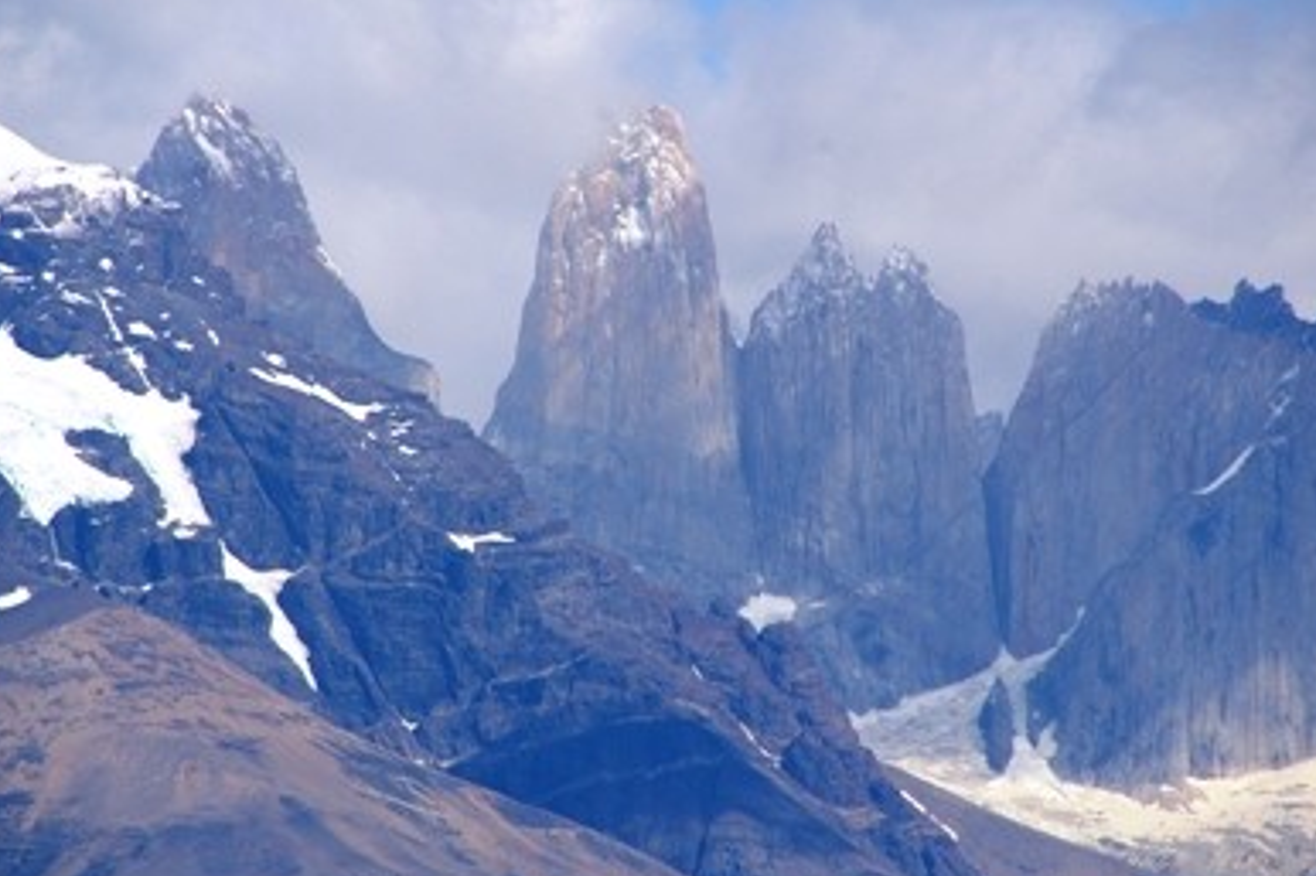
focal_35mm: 435
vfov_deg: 3.2
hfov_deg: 4.7
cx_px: 661
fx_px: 15894
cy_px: 450
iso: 200
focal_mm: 250
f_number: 8
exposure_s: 1/750
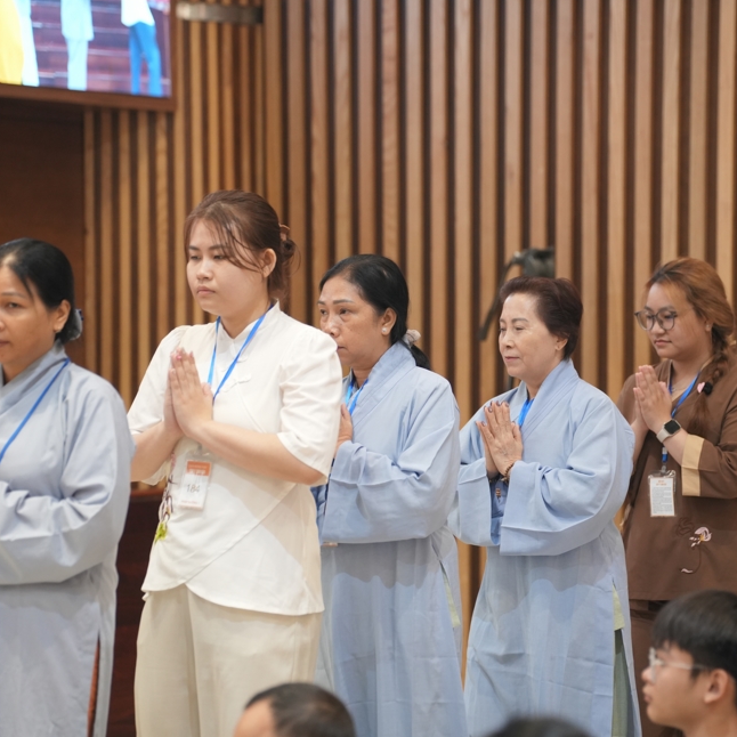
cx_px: 443
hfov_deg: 12.8
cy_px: 370
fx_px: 3276
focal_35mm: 136
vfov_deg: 12.8
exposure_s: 1/125
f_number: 2.8
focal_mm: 106
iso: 2000
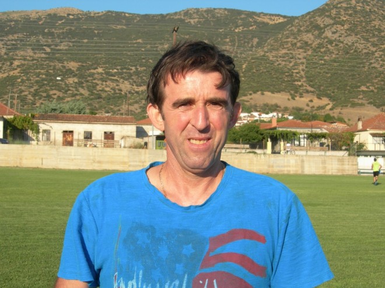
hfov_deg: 31.7
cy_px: 144
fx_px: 678
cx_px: 192
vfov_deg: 24.0
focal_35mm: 61
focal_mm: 12.7
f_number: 5.9
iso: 50
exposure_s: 1/262
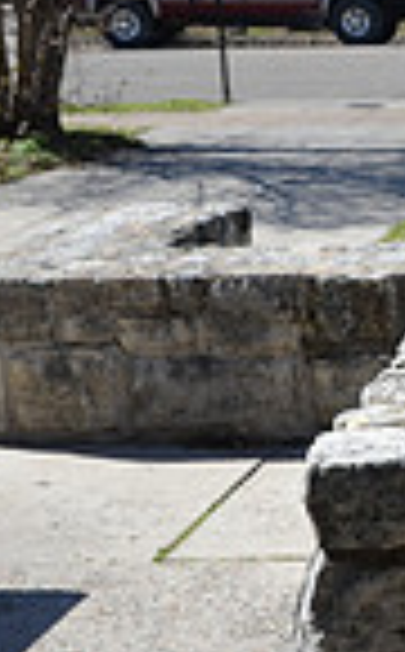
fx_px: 1847
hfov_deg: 10.9
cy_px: 504
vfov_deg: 19.9
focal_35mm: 104
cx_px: 918
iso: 200
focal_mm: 17
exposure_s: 1/160
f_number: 6.3
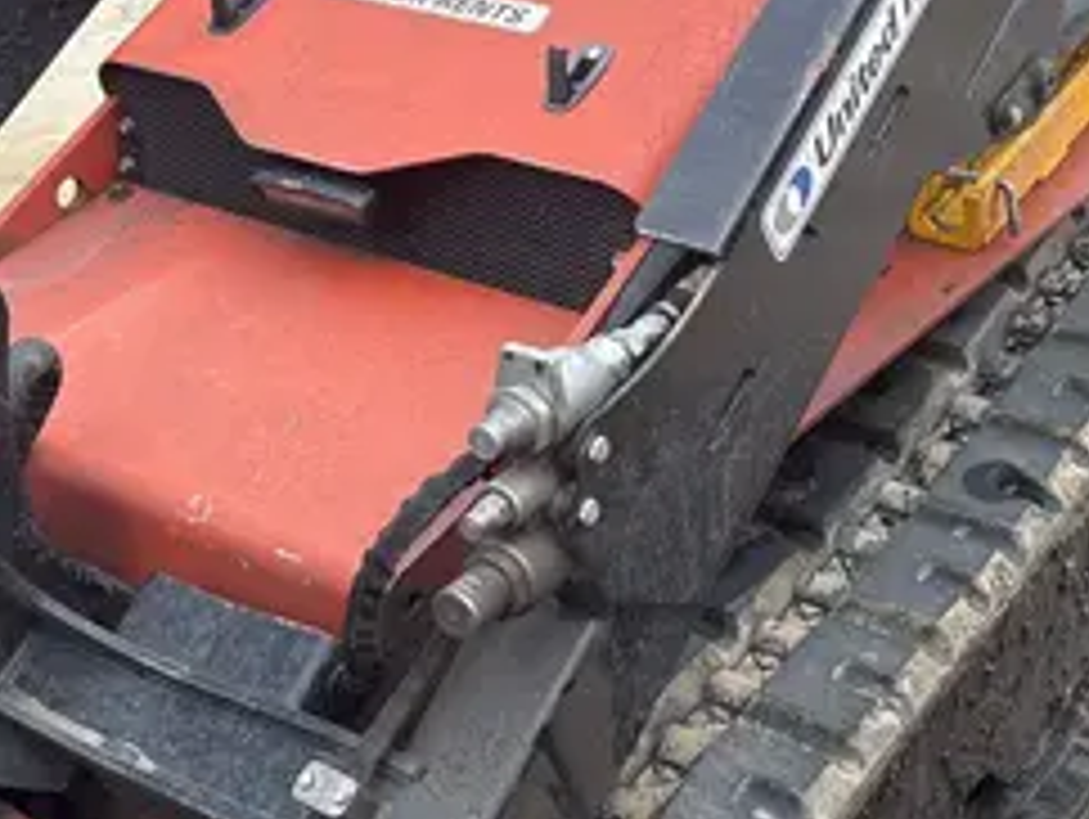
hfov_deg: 32.4
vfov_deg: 24.8
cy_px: 290
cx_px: 729
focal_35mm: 59
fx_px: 1858
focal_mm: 5.96
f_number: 1.6
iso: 50
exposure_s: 1/377
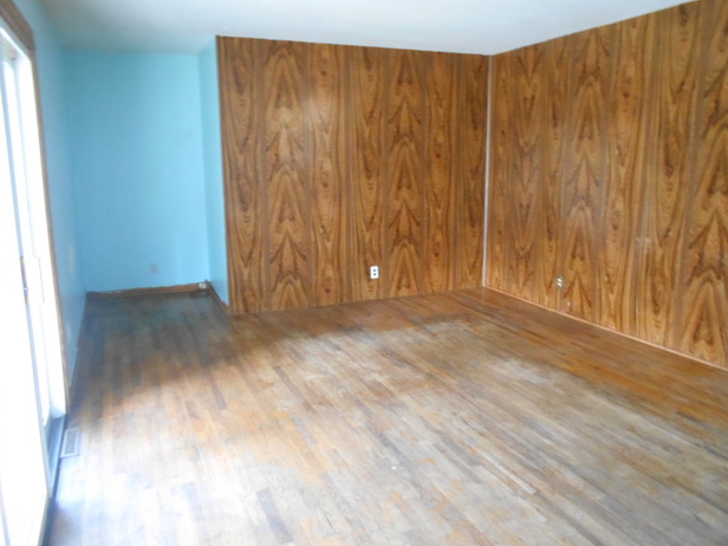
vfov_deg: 51.3
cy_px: 265
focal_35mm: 27
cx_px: 364
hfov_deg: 65.3
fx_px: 568
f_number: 3.2
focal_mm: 4.6
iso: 800
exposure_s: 1/3
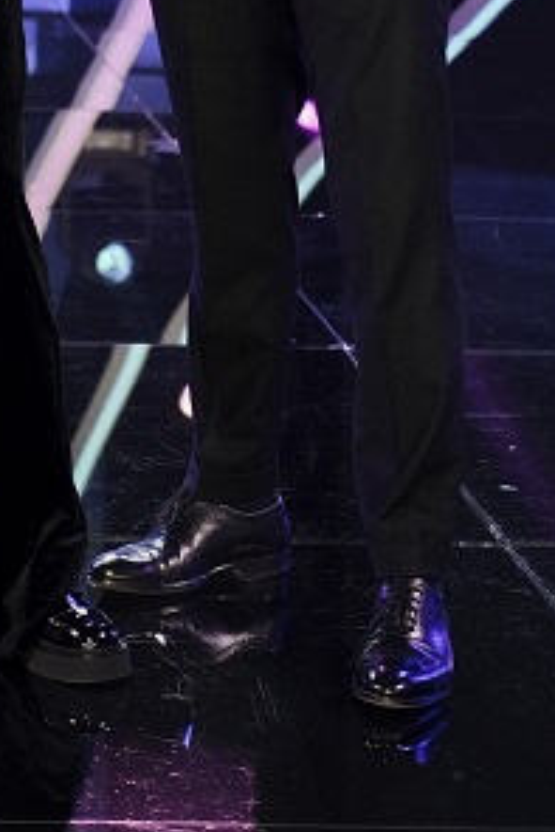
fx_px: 4134
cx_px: -380
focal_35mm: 179
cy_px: -271
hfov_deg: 7.5
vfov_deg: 11.2
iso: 1250
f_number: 2.8
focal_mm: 44
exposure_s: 1/320
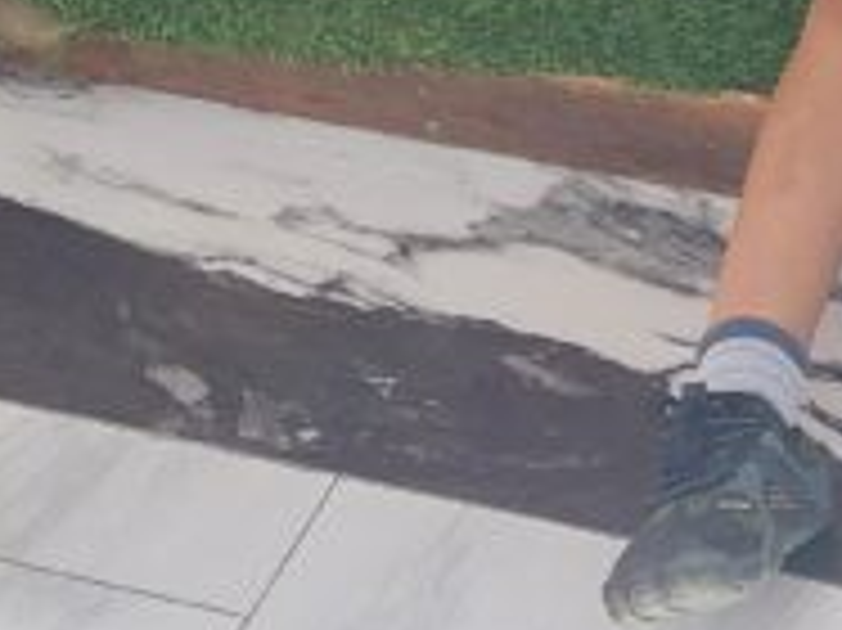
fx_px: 2990
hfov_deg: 15.3
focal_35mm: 123
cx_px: 1067
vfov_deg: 11.2
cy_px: -500
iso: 20
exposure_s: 1/100
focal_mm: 4.6
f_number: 1.8
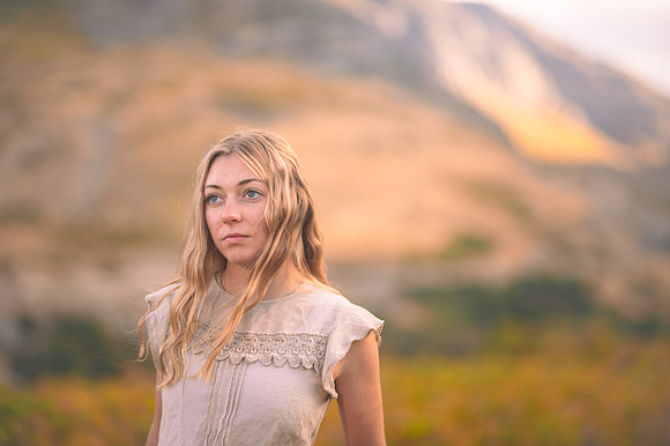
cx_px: 335
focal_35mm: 105
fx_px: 1953
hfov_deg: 19.5
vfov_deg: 13.0
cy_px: 223
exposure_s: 1/1000
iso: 200
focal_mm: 105
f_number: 2
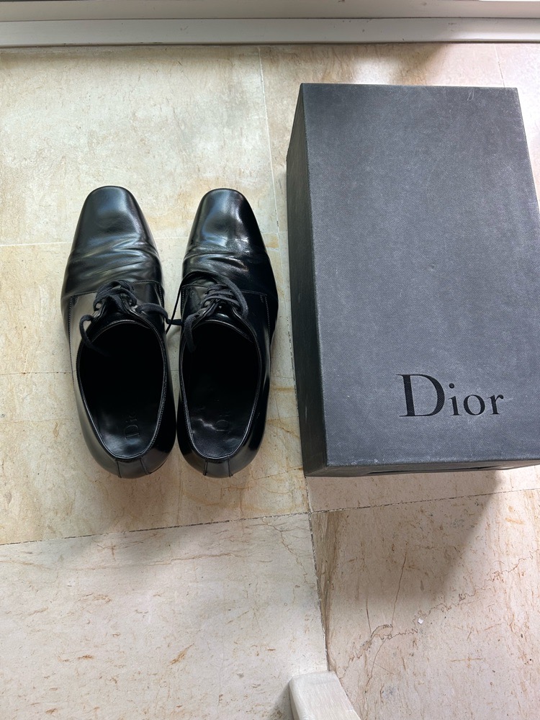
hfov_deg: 53.1
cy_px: 360
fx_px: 541
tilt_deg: -74.8
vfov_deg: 67.3
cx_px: 270
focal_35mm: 26
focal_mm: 5.7
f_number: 1.5
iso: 80
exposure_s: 1/121
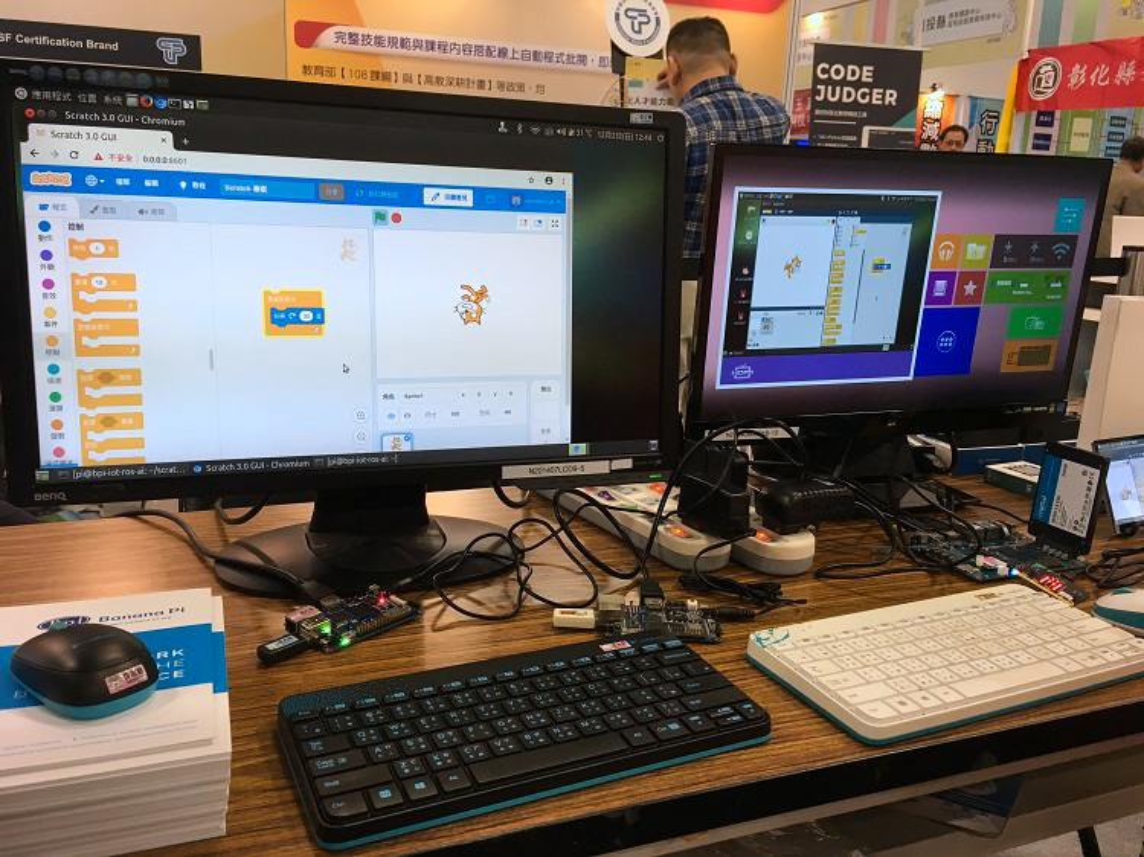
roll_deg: -2.7
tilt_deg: -14.0
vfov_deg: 48.2
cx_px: 572
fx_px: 958
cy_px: 428
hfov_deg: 61.7
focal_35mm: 29
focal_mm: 4.15
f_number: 2.2
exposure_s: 1/30
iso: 50
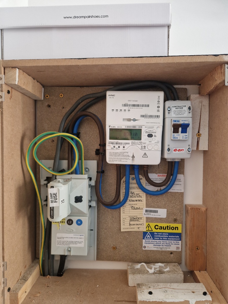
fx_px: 202
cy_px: 152
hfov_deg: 58.9
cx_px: 114
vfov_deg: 73.9
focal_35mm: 23
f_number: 1.8
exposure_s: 1/100
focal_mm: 5.4
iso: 50
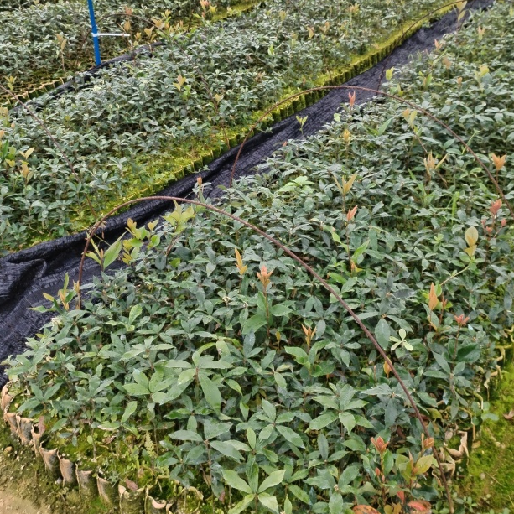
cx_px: 231
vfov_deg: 41.5
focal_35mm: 40
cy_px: 182
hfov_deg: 41.8
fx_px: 672
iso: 67
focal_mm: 4.26
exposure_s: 1/120
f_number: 1.8
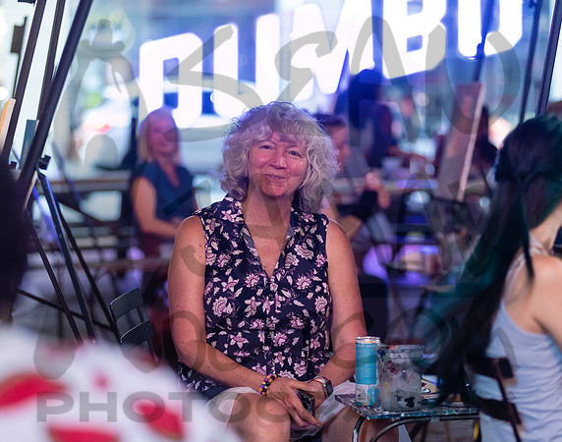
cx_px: 255
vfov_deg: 10.8
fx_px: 2337
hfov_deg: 13.7
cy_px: 234
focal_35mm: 141
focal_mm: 120
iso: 3200
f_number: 3.2
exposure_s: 1/125
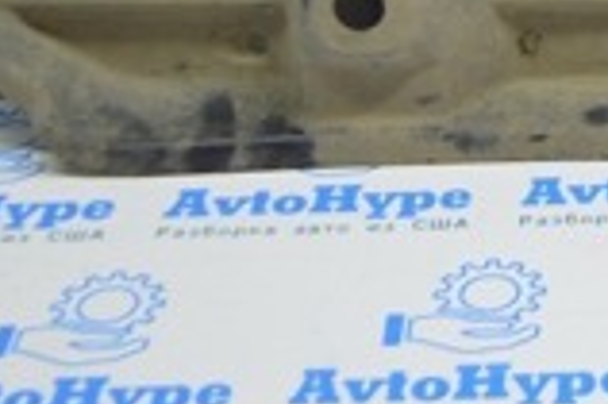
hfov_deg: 14.8
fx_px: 2261
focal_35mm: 134
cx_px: 735
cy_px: -294
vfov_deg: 9.7
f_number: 3.8
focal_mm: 22
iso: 400
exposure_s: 1/50
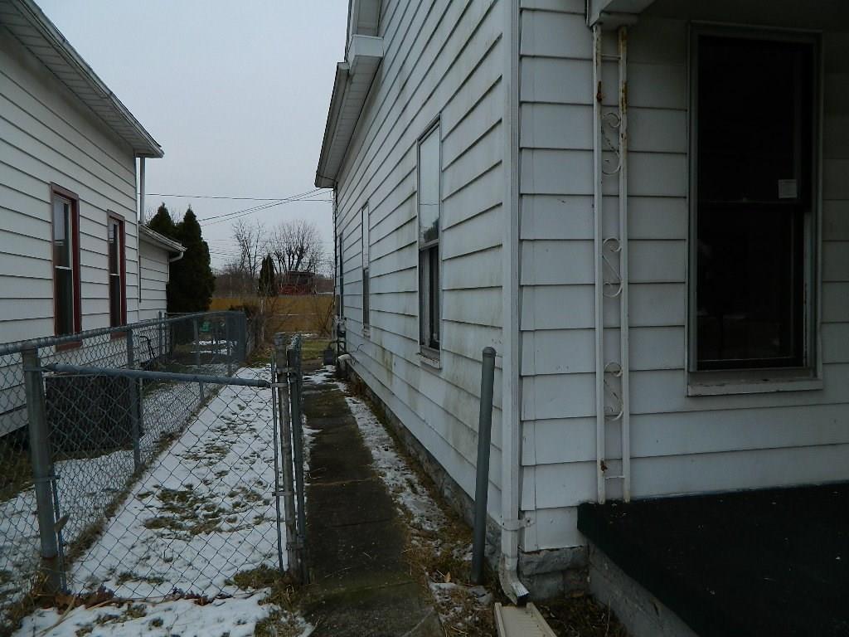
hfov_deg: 69.4
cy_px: 318
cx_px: 424
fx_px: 613
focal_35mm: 25
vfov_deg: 54.9
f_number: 3.1
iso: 80
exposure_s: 1/1000
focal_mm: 4.5
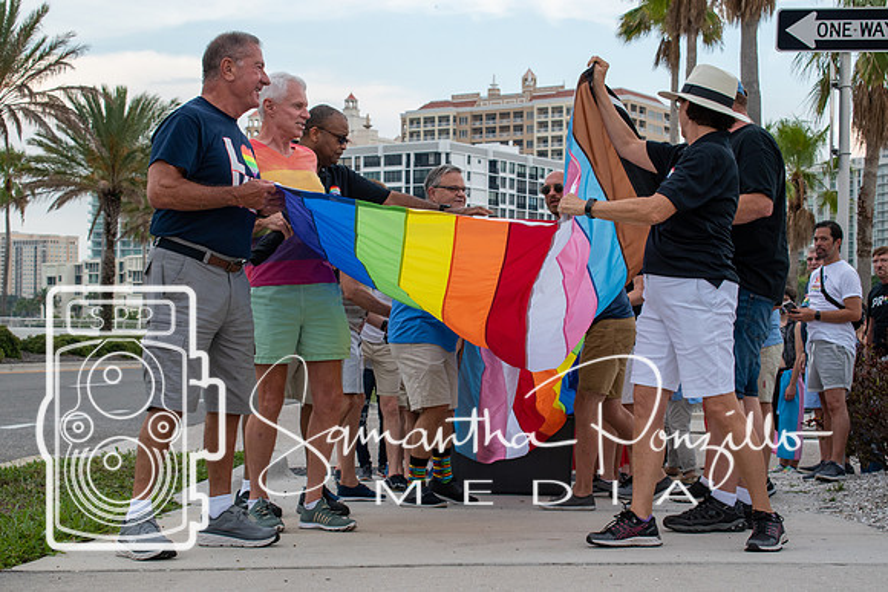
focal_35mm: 60
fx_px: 1480
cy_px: 296
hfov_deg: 33.4
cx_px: 444
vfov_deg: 22.6
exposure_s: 1/250
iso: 400
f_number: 8
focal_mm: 40
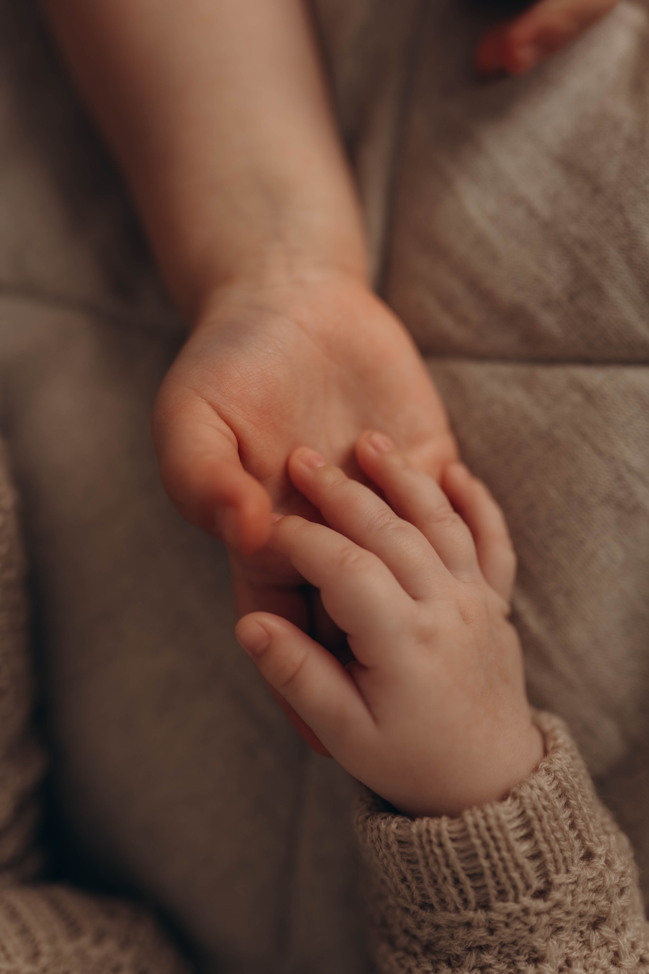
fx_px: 946
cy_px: 487
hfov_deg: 37.9
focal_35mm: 35
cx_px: 324
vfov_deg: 54.4
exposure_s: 1/125
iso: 80
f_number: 2.2
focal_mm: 35
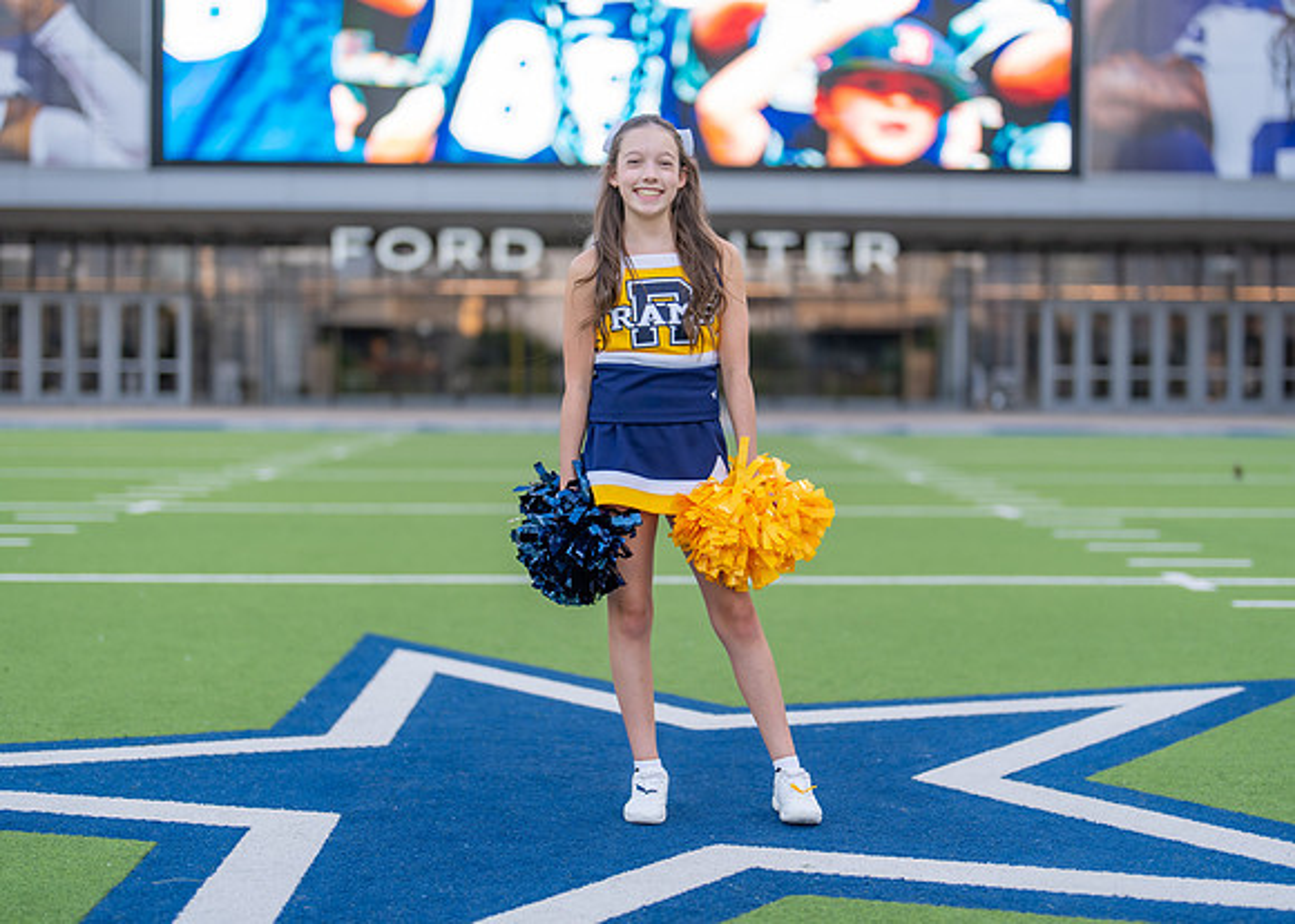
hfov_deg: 34.2
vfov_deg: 24.8
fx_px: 2102
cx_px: 686
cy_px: 447
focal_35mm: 57
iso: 100
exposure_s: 1/500
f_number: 1.2
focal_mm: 50
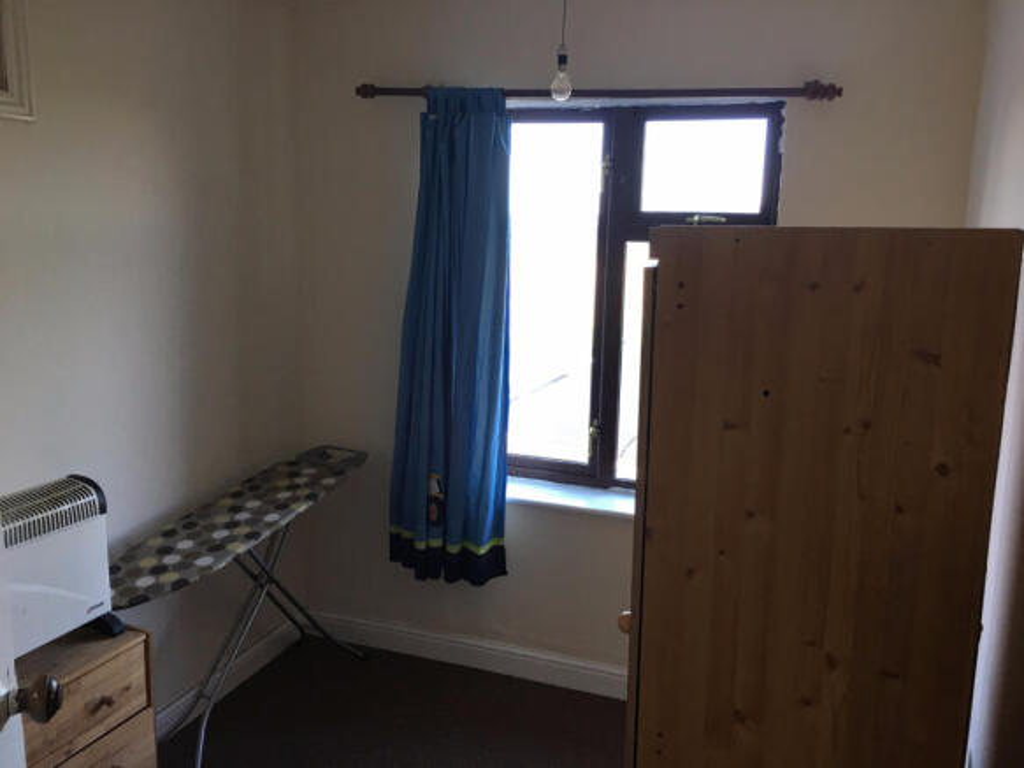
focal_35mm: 29
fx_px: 858
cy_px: 384
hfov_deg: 61.7
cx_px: 512
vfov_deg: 48.2
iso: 32
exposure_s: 1/33
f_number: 2.2
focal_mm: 4.15
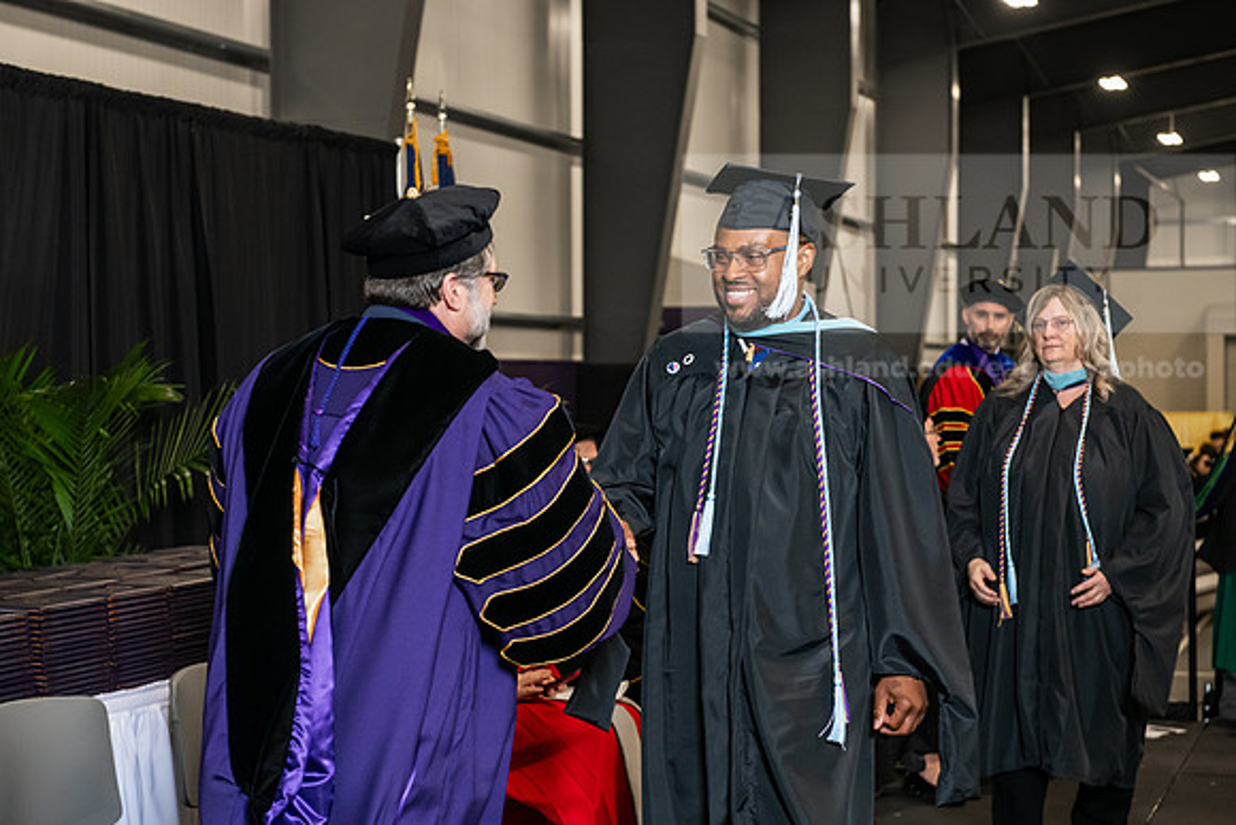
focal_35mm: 66
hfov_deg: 30.5
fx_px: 2266
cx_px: 618
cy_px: 412
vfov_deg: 20.6
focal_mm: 66
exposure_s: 1/200
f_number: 5
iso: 2000
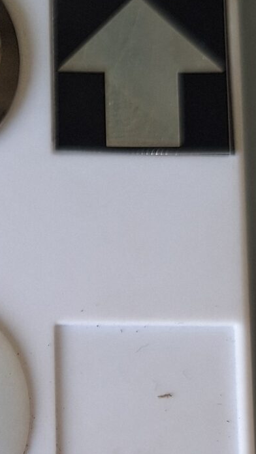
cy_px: 472
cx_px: -91
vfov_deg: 22.2
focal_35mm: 92
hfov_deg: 12.7
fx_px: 1110
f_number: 1.8
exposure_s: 1/158
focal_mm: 5.54
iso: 40
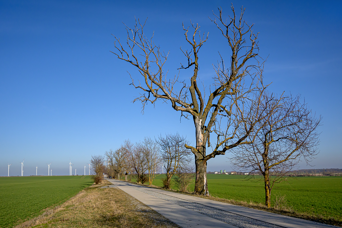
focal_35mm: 32
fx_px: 299
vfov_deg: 41.7
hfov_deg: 59.5
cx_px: 171
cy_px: 114
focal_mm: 21
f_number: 8
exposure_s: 1/2000
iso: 400
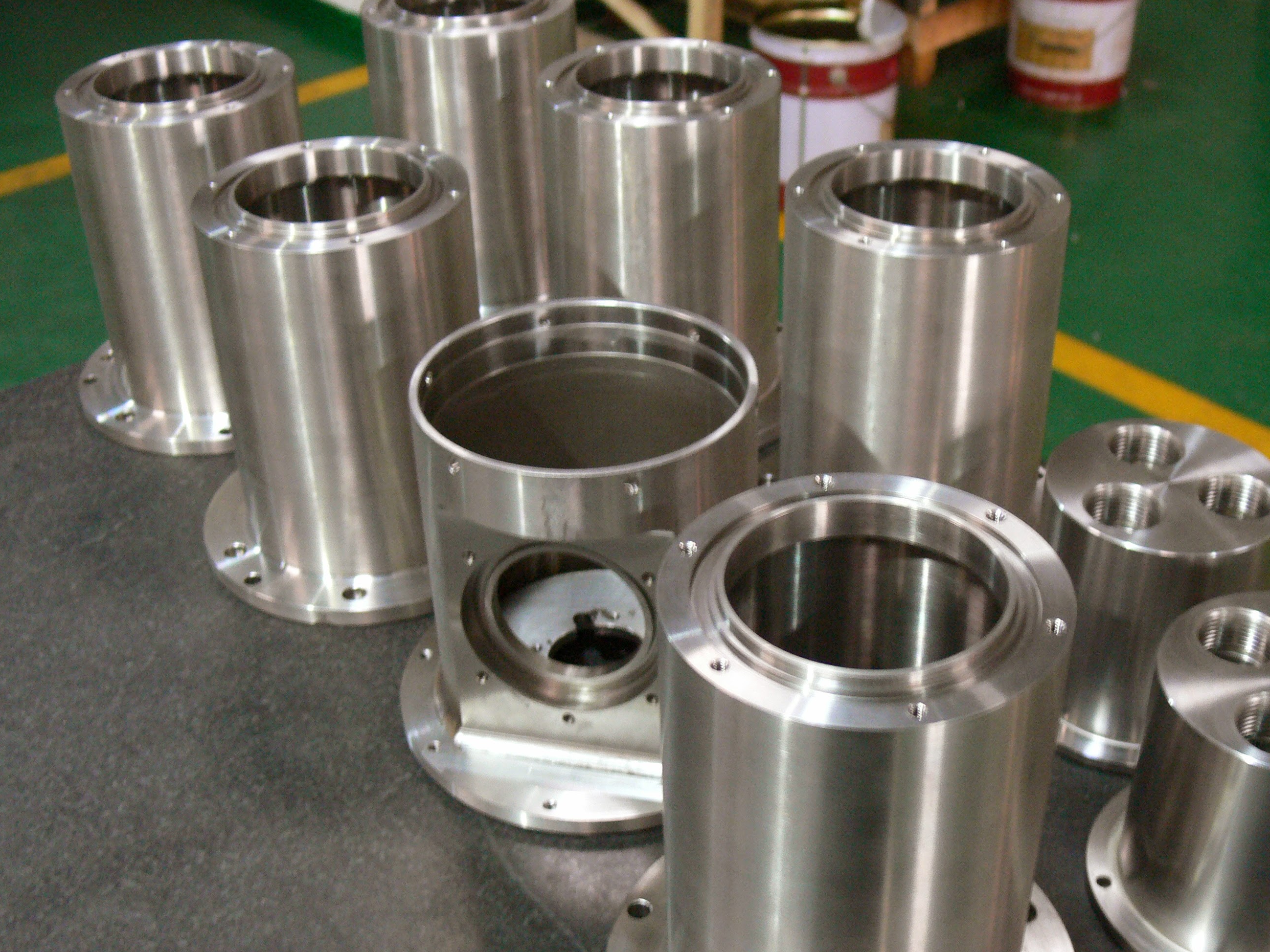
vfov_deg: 32.8
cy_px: 544
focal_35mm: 44
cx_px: 706
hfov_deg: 42.9
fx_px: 1614
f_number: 2.8
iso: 200
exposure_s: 1/4
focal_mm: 7.5
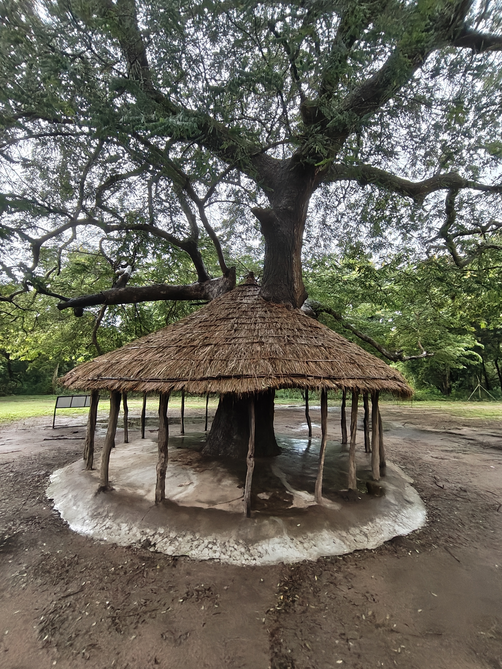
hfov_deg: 81.8
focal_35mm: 15
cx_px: 251
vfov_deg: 98.1
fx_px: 290
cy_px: 334
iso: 741
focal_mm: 1.64
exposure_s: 1/100
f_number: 2.2
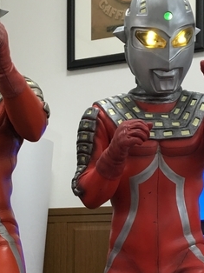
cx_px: 72
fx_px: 582
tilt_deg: +1.3
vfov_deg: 25.5
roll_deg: -0.7
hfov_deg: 19.8
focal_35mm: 74
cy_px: 250
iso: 40
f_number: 2.2
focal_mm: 4.15
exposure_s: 1/30
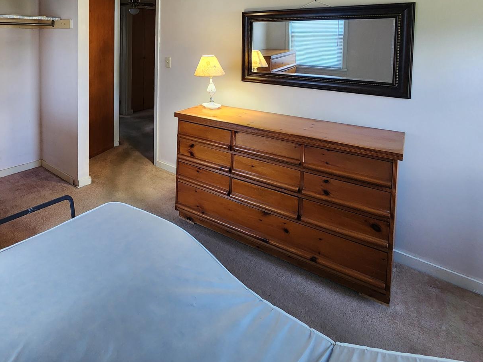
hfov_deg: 71.2
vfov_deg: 55.6
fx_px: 307
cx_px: 121
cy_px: 60
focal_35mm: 22
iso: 200
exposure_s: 1/60
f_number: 2.2
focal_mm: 2.2
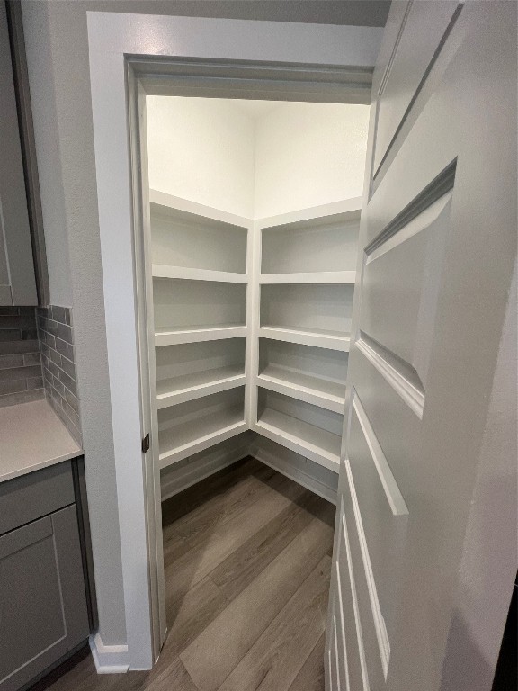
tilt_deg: -10.7
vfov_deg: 106.2
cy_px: 346
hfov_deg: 89.9
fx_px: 259
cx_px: 259
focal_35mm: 13
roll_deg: -1.8
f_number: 1.8
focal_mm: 1.57
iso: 200
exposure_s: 1/120
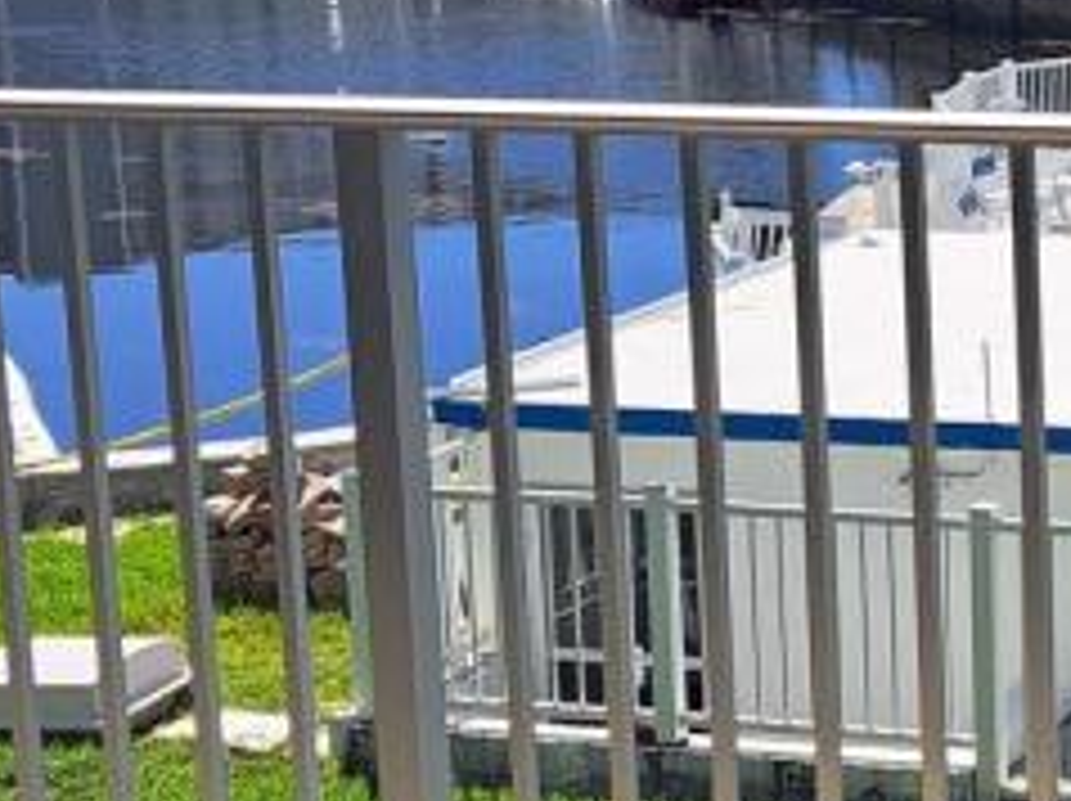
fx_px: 2998
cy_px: 220
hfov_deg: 19.0
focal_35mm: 97
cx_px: 1310
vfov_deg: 15.2
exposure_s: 1/1112
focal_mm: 5.23
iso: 50
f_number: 1.8
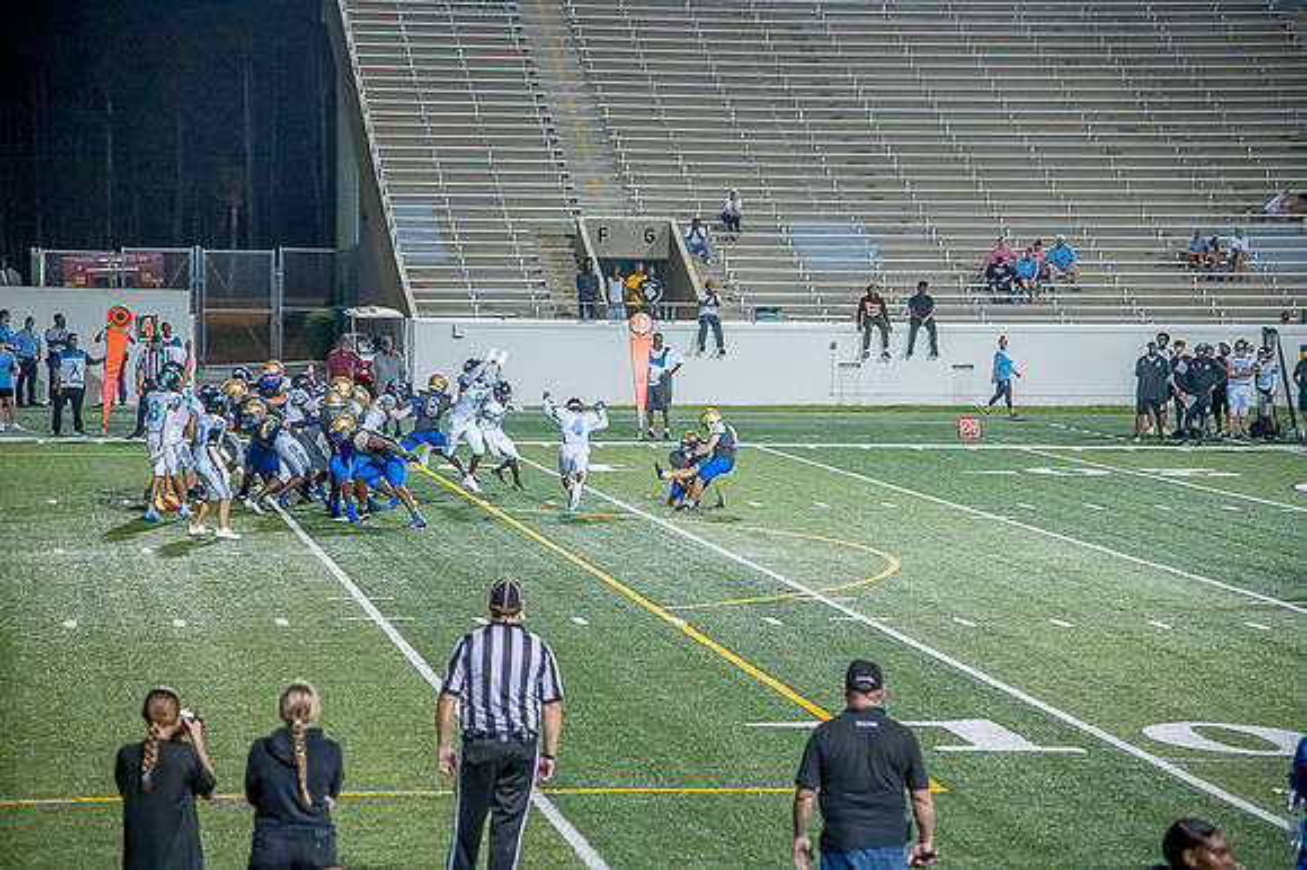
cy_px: 435
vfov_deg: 11.4
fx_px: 4354
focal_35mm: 120
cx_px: 654
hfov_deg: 17.1
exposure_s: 1/200
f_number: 4
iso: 2000
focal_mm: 120
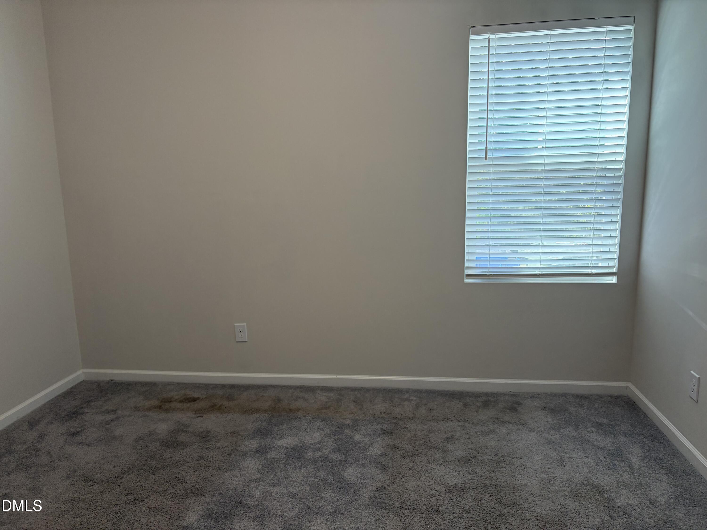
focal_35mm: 26
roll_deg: +1.4
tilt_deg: -9.0
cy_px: 265
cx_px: 354
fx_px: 531
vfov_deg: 53.1
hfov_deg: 67.3
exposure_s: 1/120
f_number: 1.6
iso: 125
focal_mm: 5.96
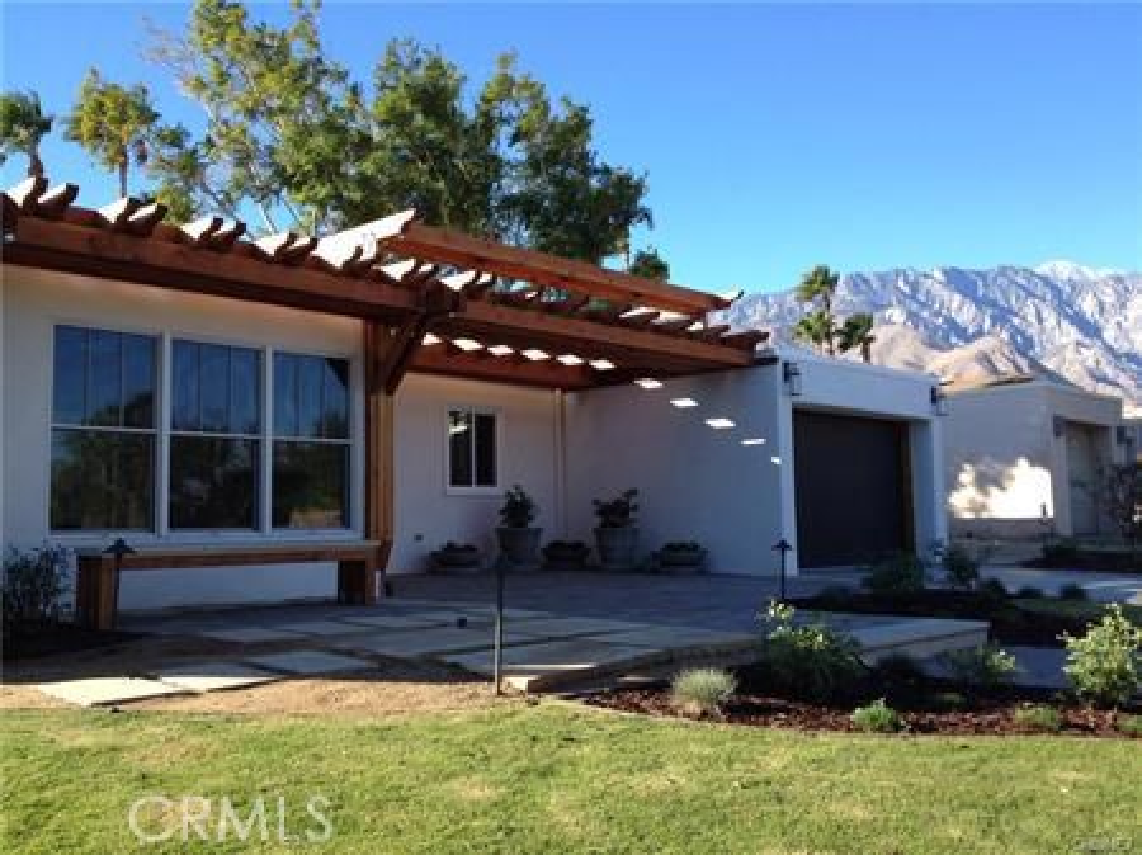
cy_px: 428
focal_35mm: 35
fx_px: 1154
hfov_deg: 52.7
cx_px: 571
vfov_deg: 40.7
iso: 50
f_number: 2.4
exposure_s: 1/557
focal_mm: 4.28
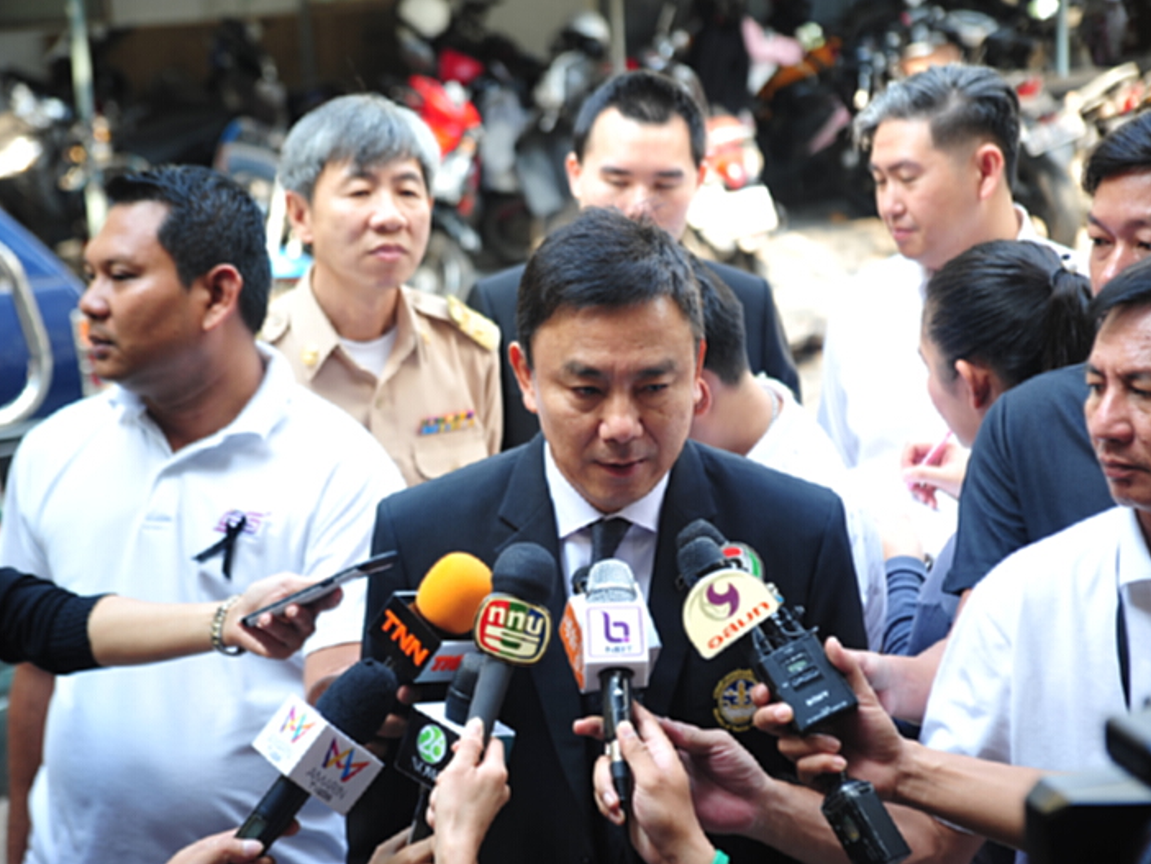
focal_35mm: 93
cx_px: 602
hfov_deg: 21.1
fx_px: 3093
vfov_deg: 15.9
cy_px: 431
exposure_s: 1/45
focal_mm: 85
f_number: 4.5
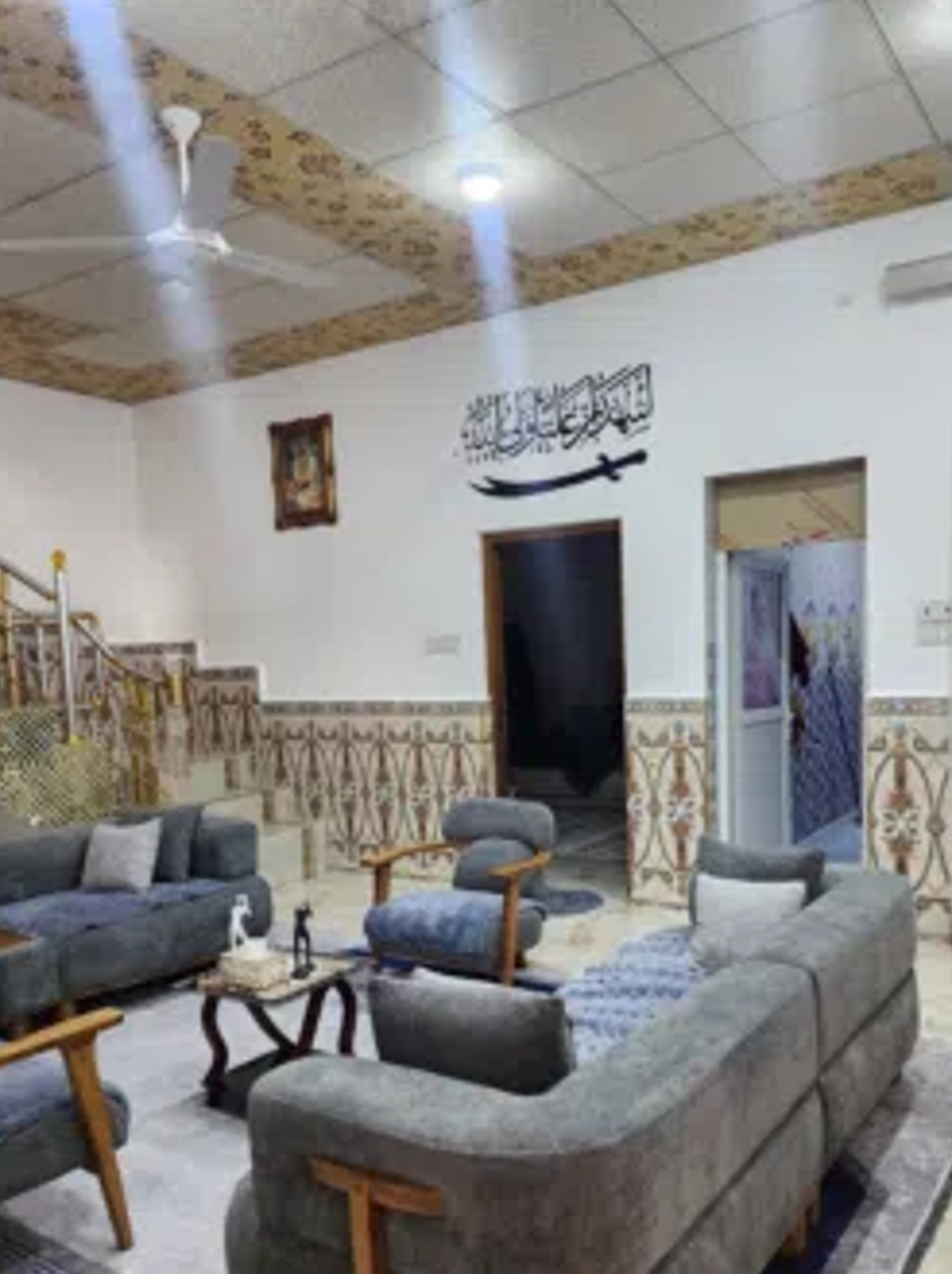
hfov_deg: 49.6
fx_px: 1029
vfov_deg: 63.0
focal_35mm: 28
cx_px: 495
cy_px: 751
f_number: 1.8
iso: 160
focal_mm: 6.4
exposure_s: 1/100
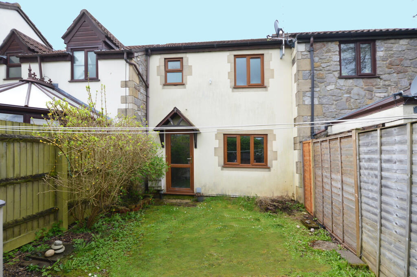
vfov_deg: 67.3
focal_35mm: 18
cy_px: 138
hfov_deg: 90.0
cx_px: 208
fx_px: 208
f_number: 5.6
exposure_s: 1/125
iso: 125
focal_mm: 12
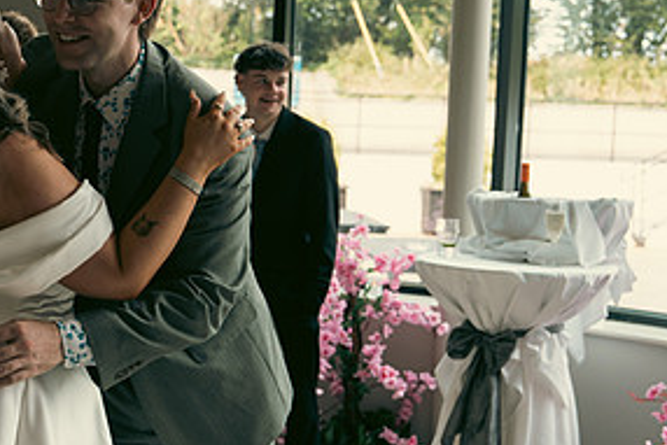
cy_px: 213
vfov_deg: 19.8
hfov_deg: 28.7
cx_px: 154
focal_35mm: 69
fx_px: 1279
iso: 200
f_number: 3.5
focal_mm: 34
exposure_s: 1/160
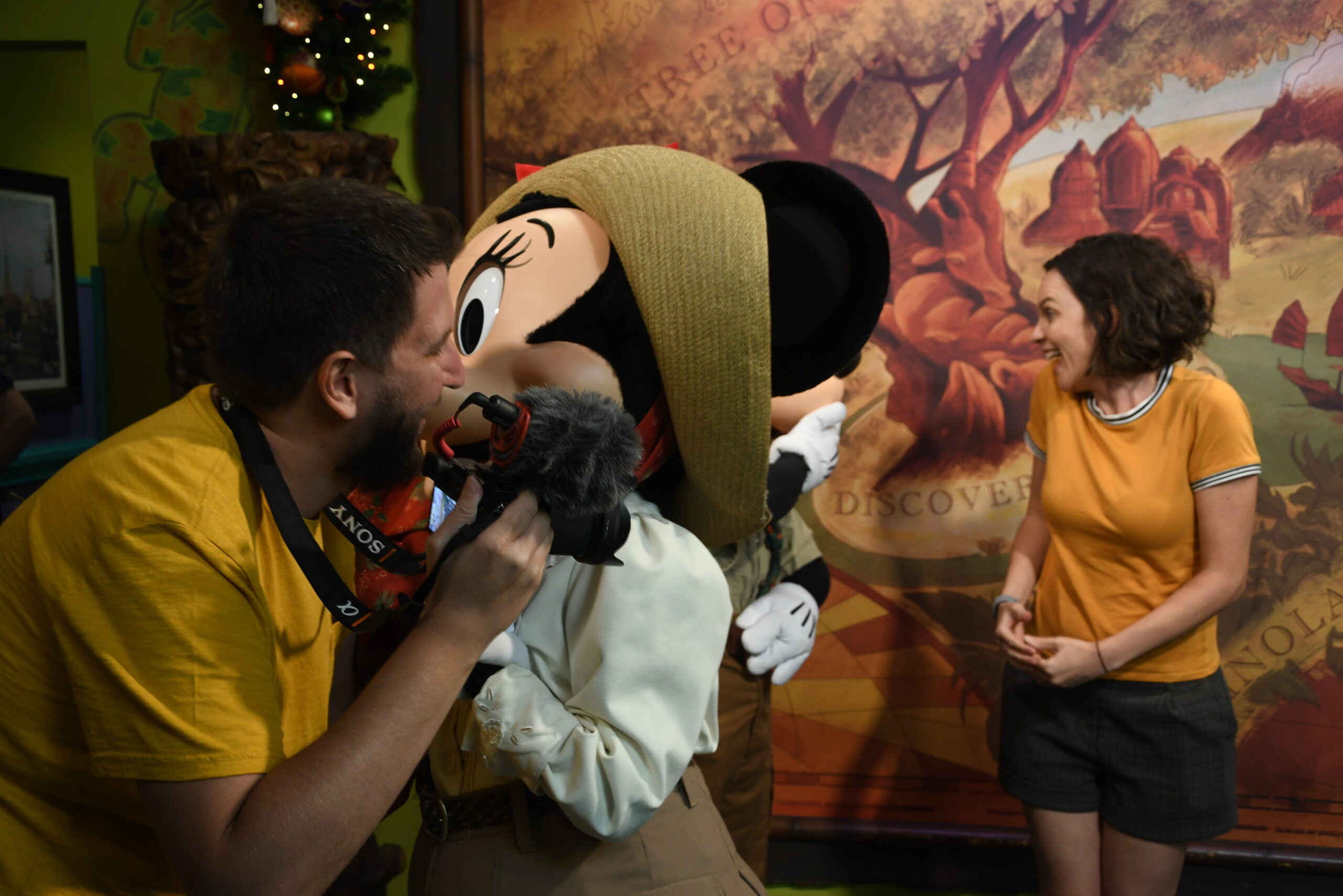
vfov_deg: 31.9
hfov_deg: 46.4
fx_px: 1567
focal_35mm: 42
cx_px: 672
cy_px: 448
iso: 800
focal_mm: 28
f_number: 5.6
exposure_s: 1/125
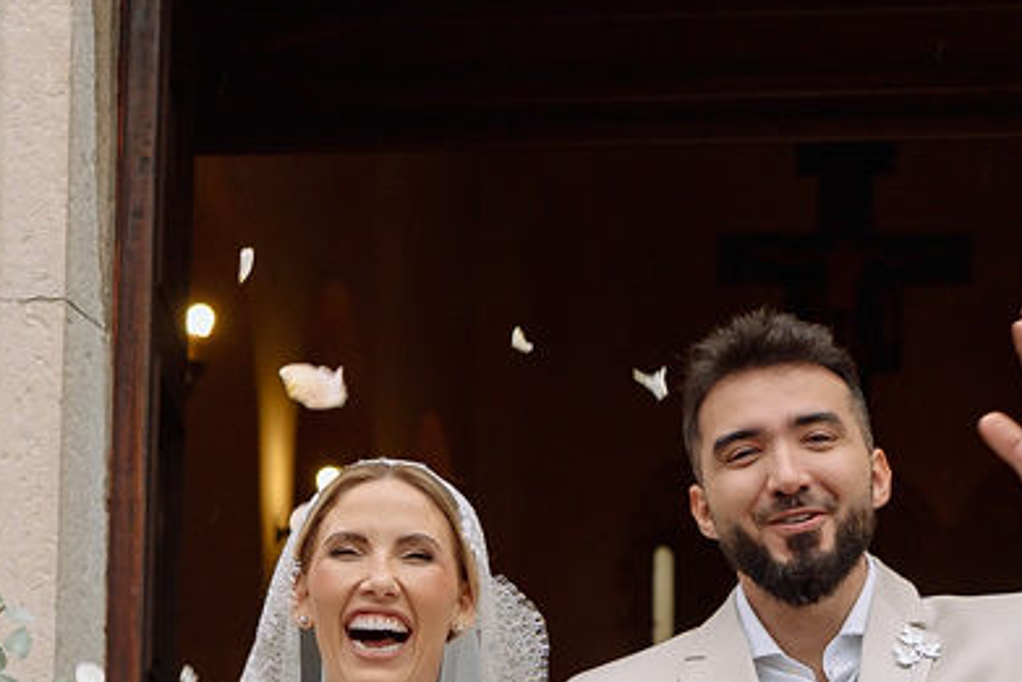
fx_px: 4260
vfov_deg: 9.1
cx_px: 444
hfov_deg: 13.7
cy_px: 728
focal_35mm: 150
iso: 250
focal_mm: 28
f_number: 2.5
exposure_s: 1/250
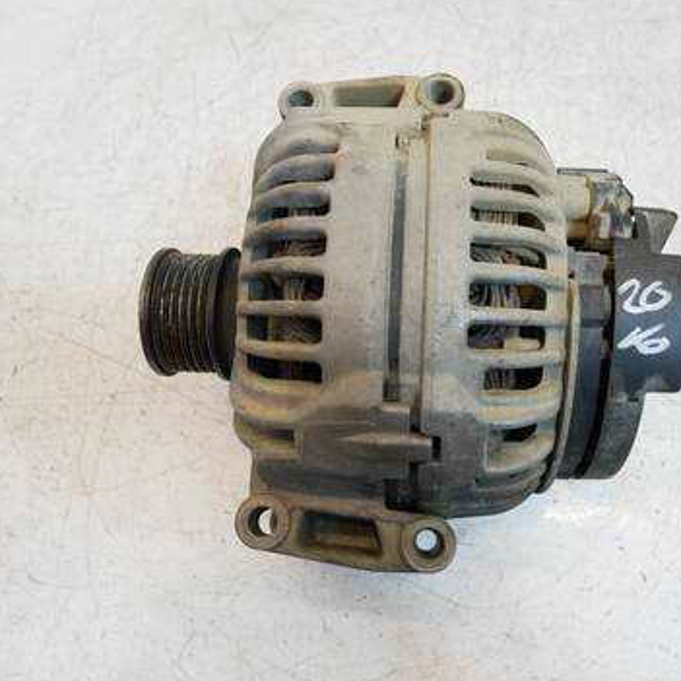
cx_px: 382
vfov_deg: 55.6
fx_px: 645
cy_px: 338
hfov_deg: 55.5
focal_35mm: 29
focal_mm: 12
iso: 250
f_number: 3.5
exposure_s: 1/60
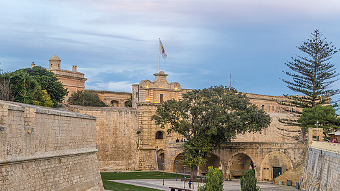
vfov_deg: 19.7
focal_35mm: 61
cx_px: 153
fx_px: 550
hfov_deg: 34.3
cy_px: 115
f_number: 4.5
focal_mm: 35
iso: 640
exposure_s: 1/60
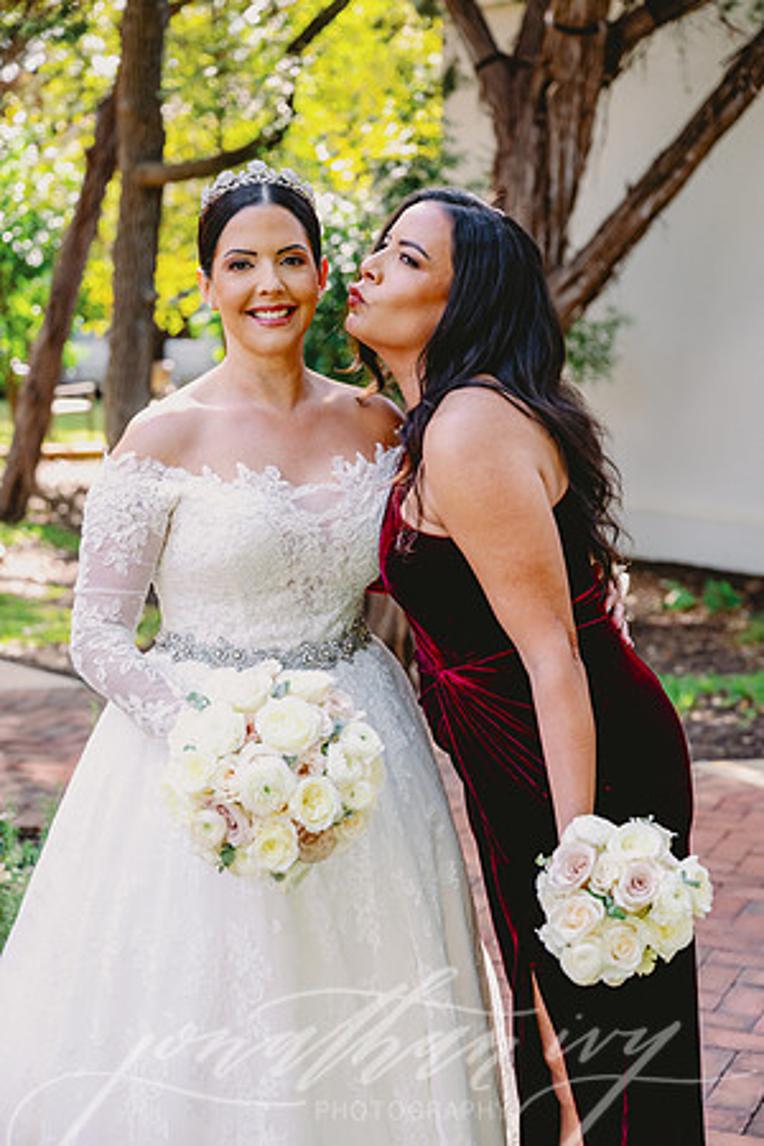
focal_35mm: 62
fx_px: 1974
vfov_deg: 32.4
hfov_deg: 21.9
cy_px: 573
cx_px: 382
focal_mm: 62
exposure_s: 1/320
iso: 400
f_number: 3.5
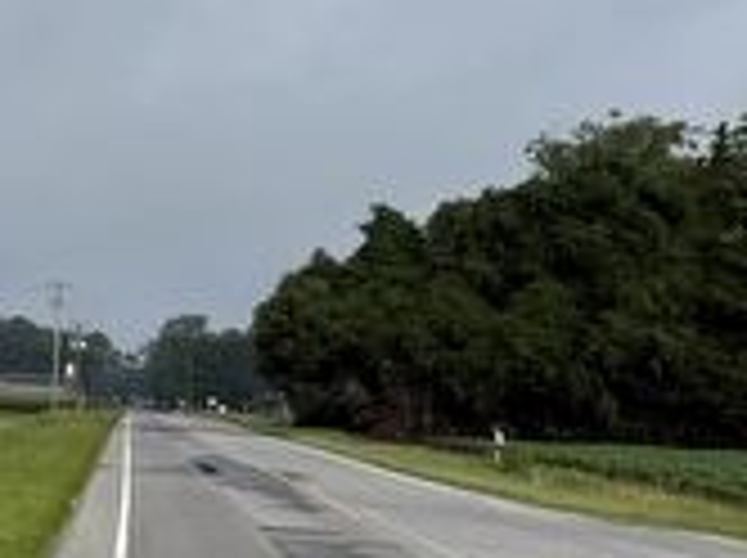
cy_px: 122
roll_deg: -2.8
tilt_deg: +7.5
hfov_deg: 15.3
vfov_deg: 12.7
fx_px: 2500
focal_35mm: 116
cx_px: -468
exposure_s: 1/4673
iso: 80
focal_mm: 6.76
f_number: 1.78
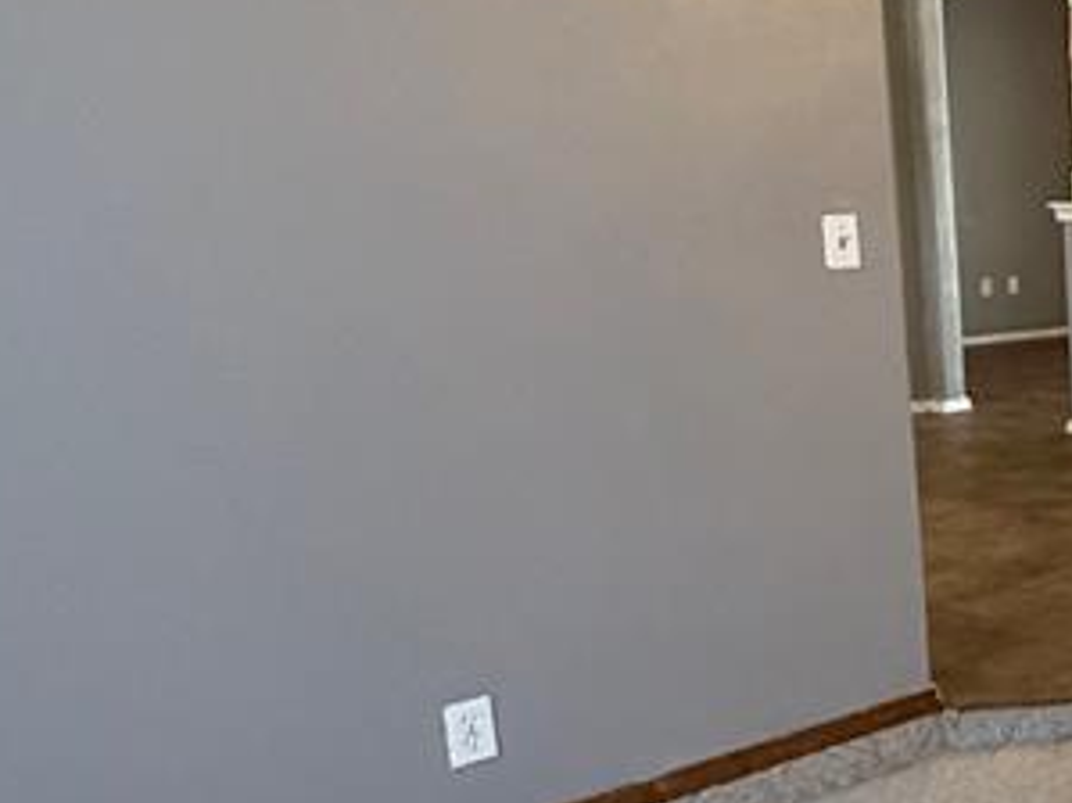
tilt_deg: -8.5
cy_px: 412
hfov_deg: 25.3
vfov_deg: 30.2
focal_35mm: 48
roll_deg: -1.6
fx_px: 1486
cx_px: 1739
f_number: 2.2
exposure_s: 1/120
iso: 640
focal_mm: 2.22
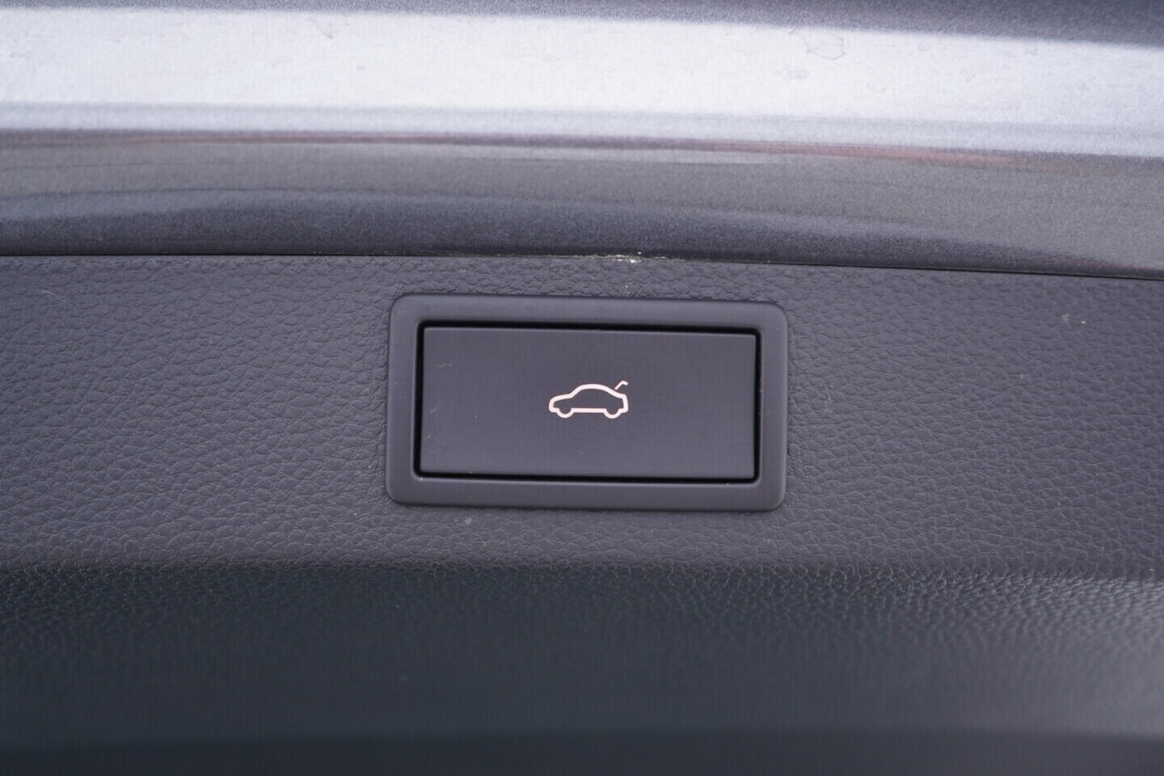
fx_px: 1164
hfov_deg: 53.1
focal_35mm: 36
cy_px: 388
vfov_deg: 36.9
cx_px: 582
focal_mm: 24
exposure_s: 1/40
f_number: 2.8
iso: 250
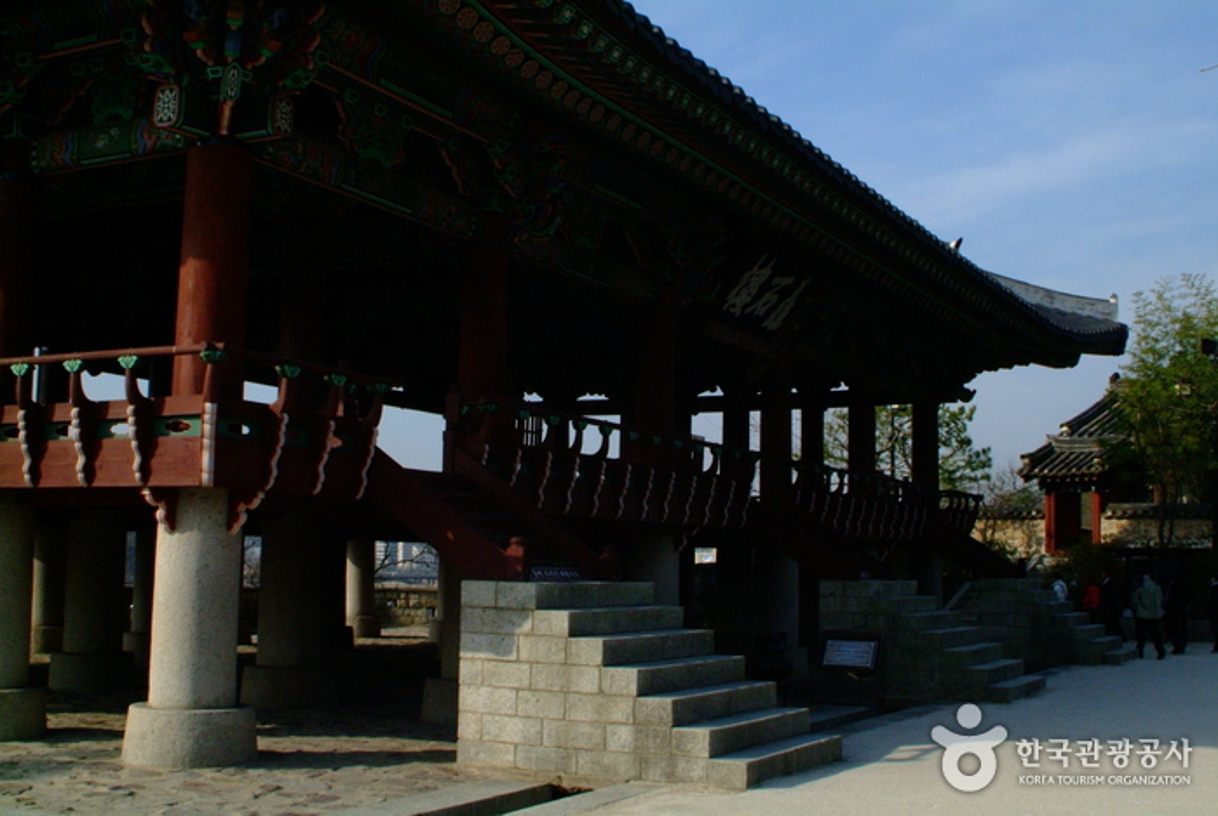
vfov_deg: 32.0
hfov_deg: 46.3
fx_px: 1423
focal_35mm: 42
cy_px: 408
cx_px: 609
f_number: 22
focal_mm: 28
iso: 1600
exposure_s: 1/350
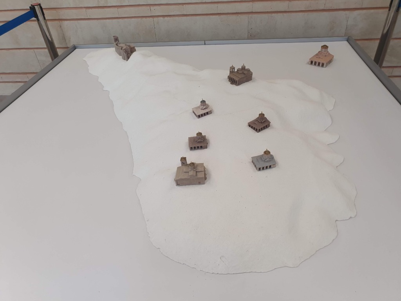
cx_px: 200
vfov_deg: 53.1
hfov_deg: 67.3
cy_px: 150
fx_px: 301
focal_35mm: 26
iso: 80
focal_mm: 4.32
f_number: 2.4
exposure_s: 1/100
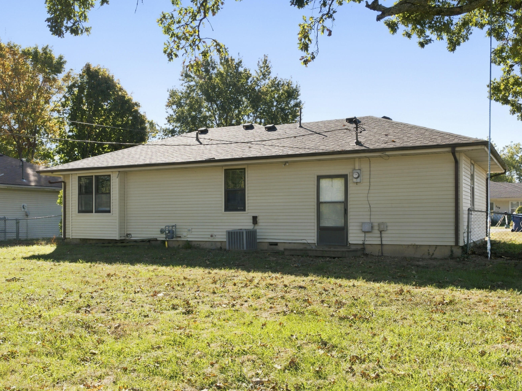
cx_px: 271
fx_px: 498
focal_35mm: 33
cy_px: 195
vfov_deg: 43.0
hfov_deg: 55.3
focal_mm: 20
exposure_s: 1/160
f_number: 9
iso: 160
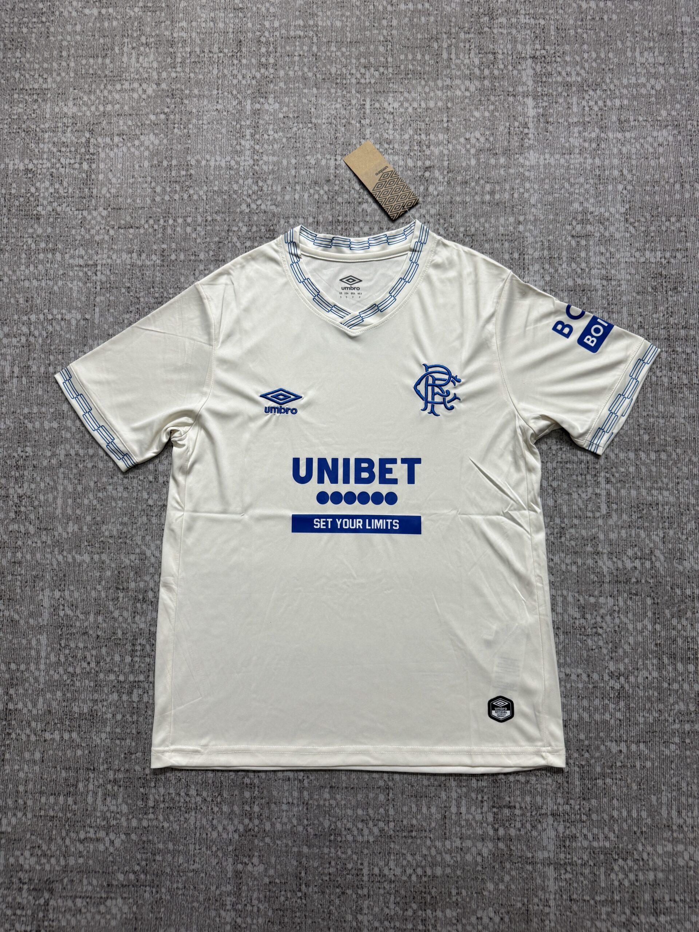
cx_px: 350
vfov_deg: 71.6
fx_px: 646
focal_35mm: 24
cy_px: 466
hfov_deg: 56.8
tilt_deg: -82.4
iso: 125
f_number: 1.78
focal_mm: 6.76
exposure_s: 1/50
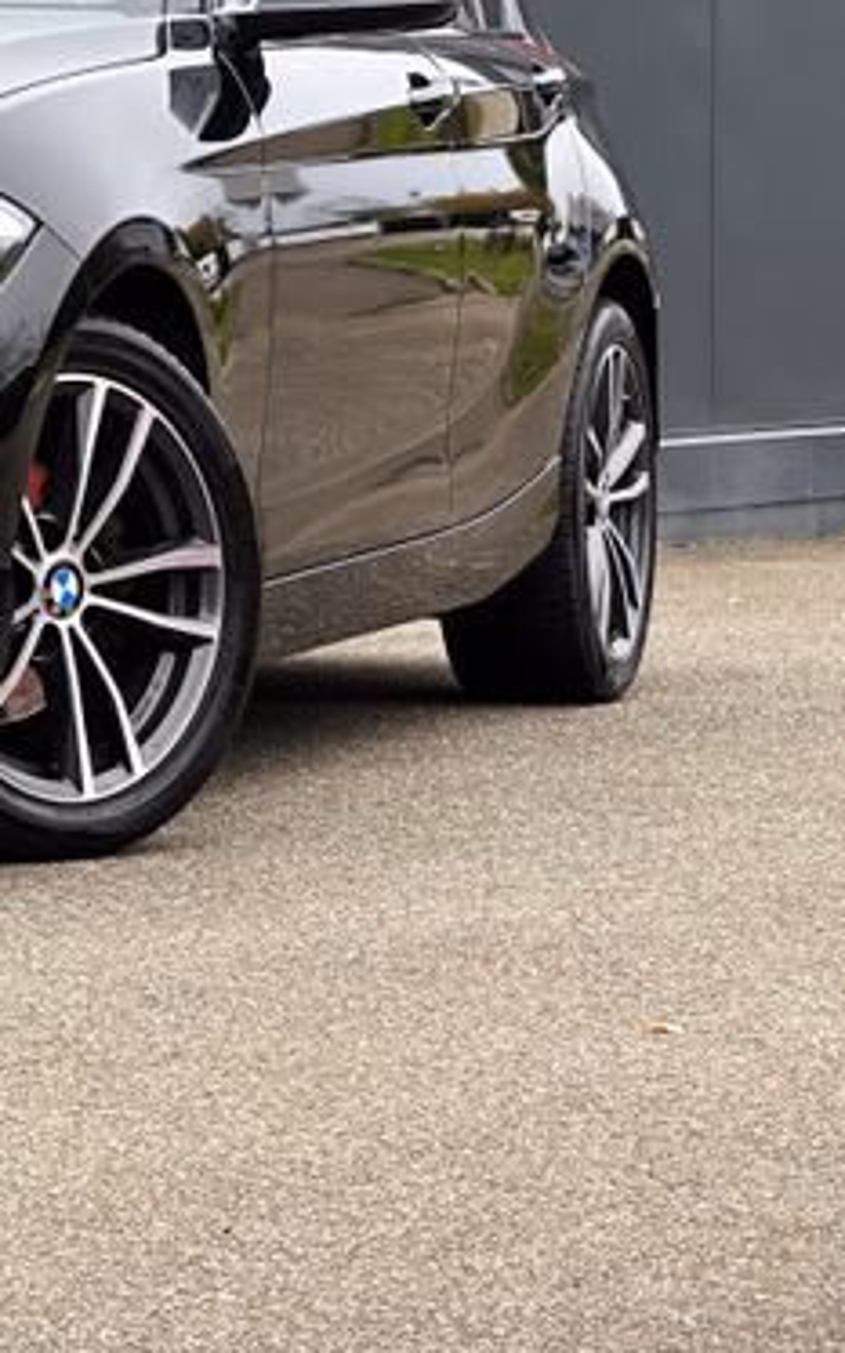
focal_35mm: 175
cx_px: -377
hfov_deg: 7.4
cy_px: 323
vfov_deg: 11.9
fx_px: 6451
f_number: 2.8
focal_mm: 9
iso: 32
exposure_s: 1/106
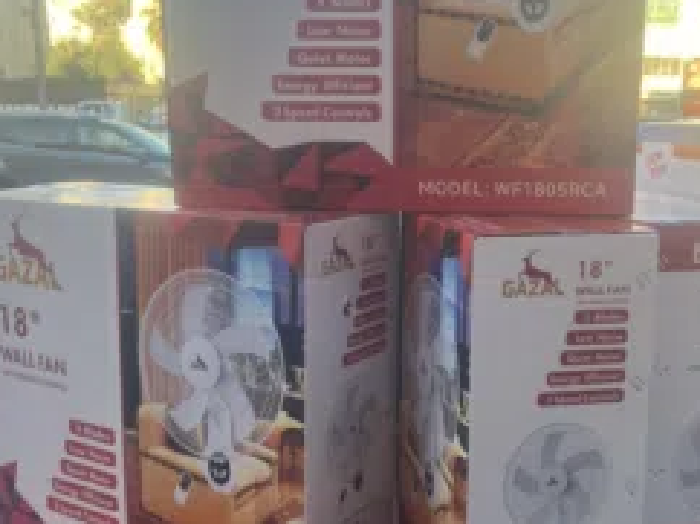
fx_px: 869
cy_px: 261
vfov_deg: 33.5
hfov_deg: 43.8
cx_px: 399
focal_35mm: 43
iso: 40
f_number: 1.5
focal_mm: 5.7
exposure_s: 1/241
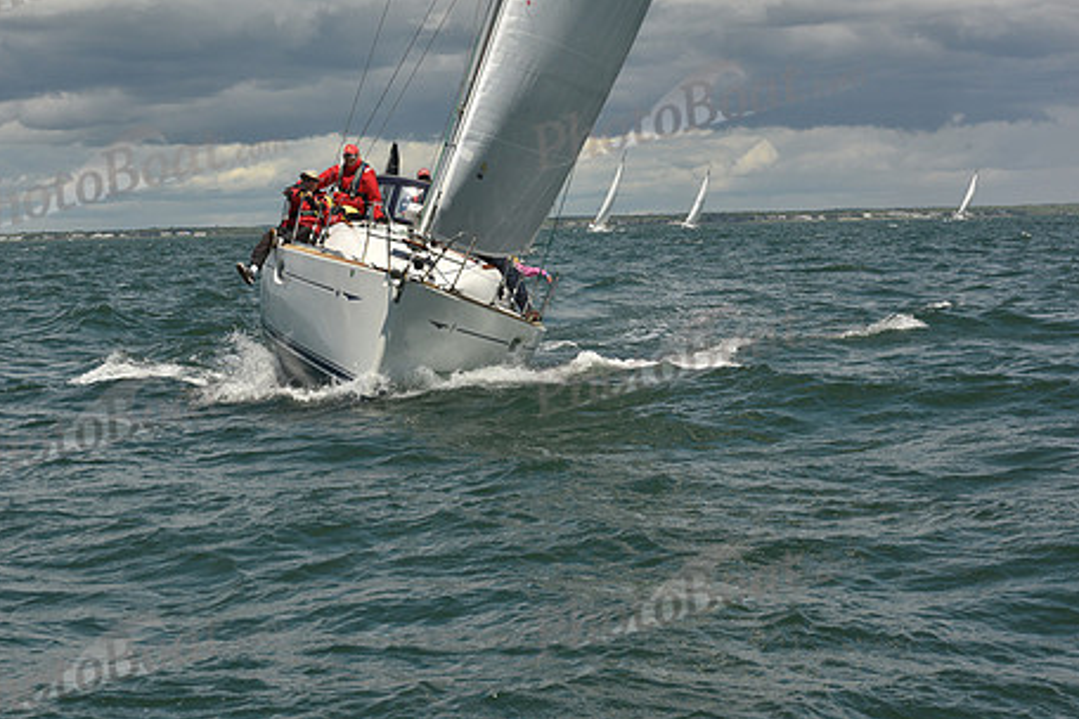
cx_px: 412
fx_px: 2667
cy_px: 266
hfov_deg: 22.8
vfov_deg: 15.3
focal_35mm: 89
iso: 320
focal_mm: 70
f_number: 13
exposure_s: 1/800
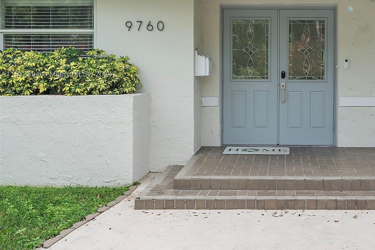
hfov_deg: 42.3
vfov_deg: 29.6
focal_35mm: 45
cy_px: 75
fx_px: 469
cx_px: 281
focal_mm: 20
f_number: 9
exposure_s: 1/160
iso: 200
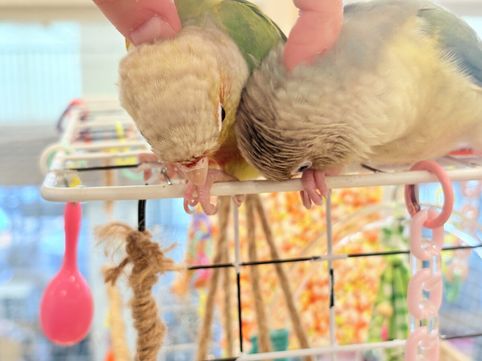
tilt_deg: -10.1
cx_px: 241
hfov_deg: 36.8
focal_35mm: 52
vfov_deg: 28.0
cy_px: 180
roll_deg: +0.7
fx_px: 724
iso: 80
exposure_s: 1/82
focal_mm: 5.96
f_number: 1.6
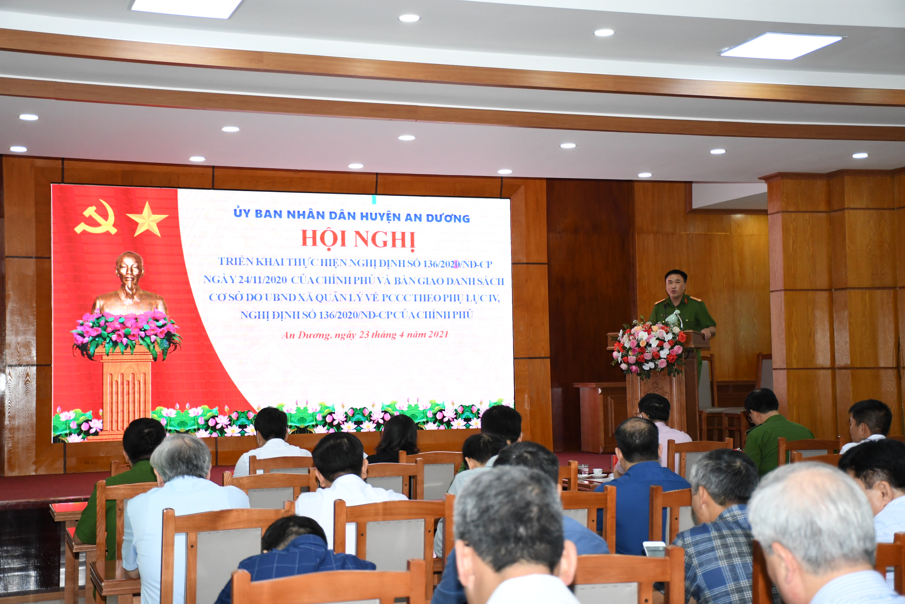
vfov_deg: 25.8
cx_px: 452
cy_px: 302
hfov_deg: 37.9
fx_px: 1320
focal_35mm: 52
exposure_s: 1/200
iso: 1600
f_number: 4.5
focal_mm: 35
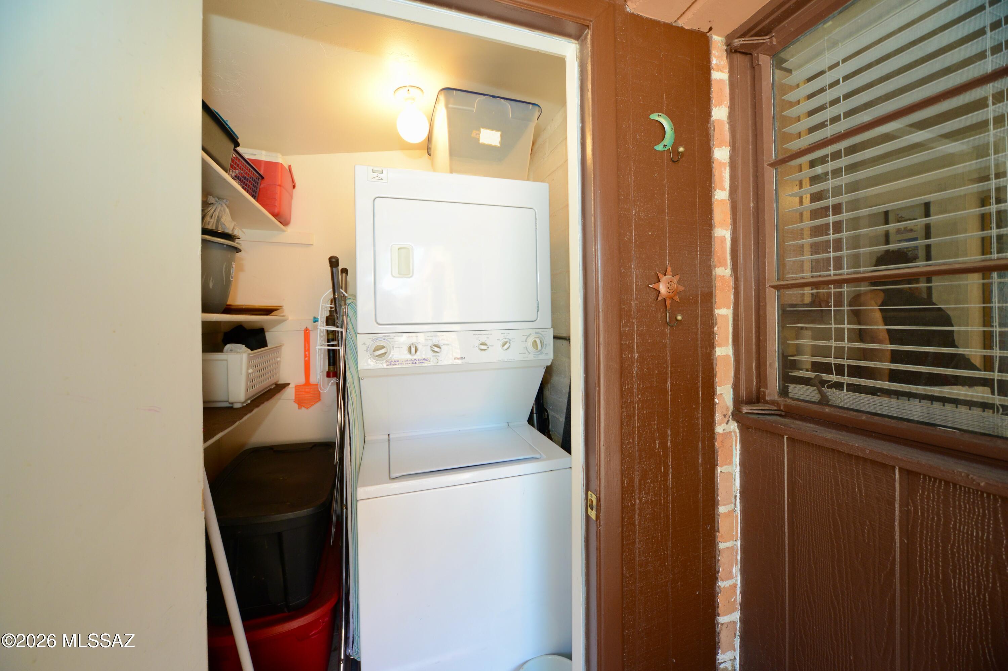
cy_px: 336
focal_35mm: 12
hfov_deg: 112.6
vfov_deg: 90.0
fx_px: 336
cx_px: 504
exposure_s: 1/80
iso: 800
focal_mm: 12
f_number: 7.1
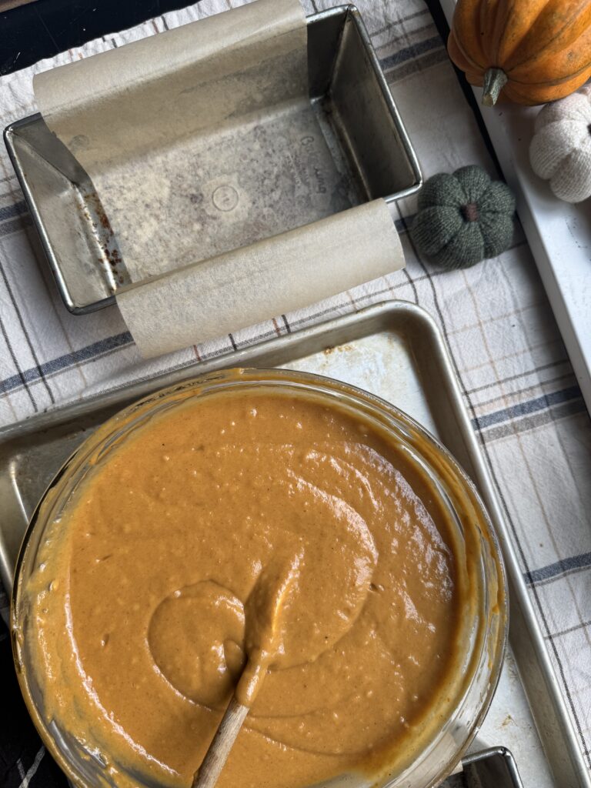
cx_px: 296
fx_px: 546
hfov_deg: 56.8
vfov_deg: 71.6
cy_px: 394
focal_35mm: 24
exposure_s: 1/121
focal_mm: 6.76
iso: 64
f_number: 1.78
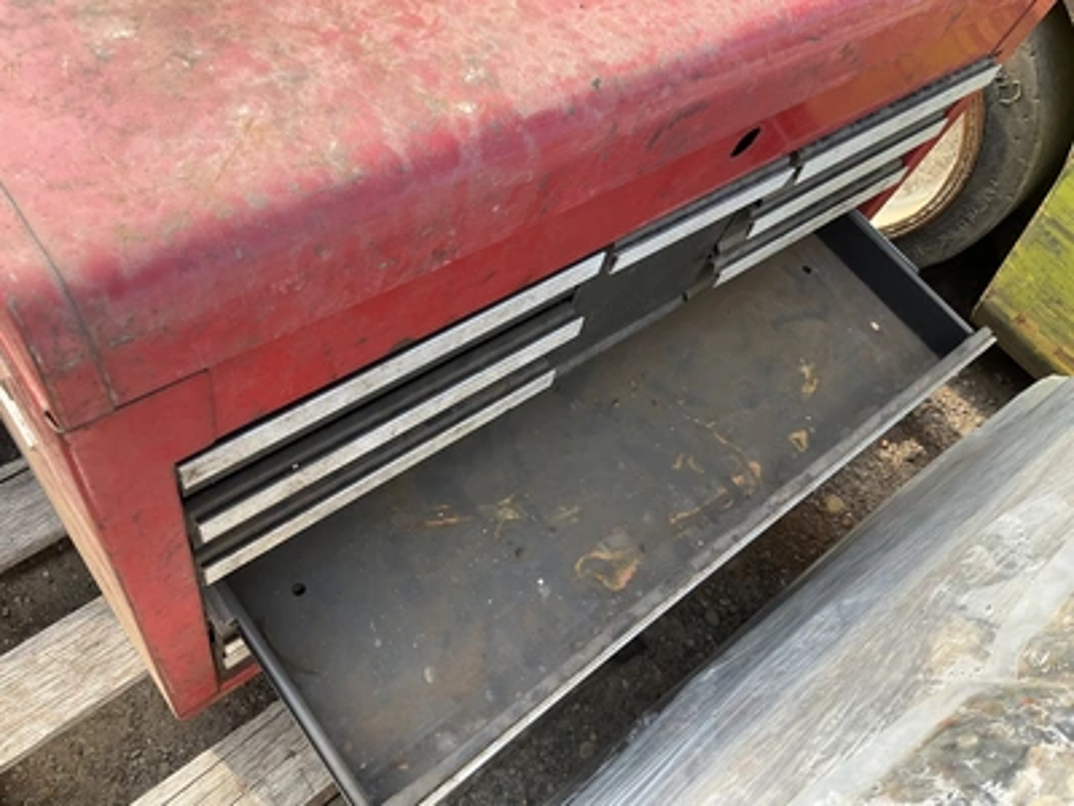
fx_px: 900
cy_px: 403
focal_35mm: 29
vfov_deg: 48.2
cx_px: 537
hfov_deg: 61.7
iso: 25
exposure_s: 1/174
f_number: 1.8
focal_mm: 3
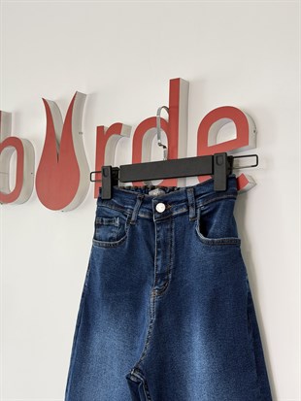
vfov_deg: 39.6
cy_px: 200
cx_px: 150
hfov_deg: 30.3
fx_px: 556
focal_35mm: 48
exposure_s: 1/121
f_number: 1.78
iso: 50
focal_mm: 6.76
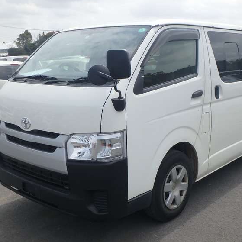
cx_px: 139
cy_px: 126
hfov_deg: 39.1
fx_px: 340
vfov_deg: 39.2
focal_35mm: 43
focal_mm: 6
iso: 125
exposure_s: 1/640
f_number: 4.9
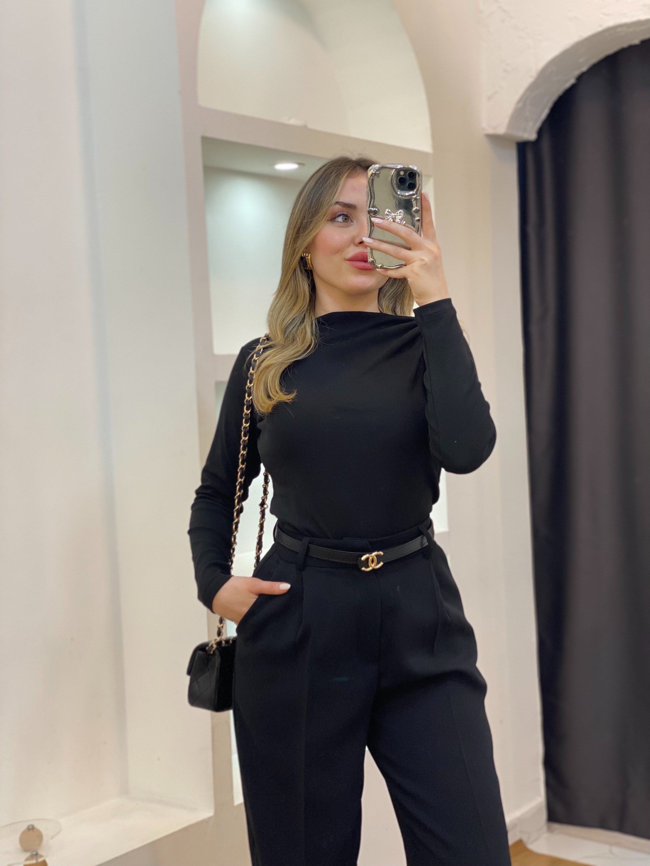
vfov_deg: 36.8
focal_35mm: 52
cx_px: 325
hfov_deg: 28.0
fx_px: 1302
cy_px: 433
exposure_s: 1/100
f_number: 2
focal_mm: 6
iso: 100
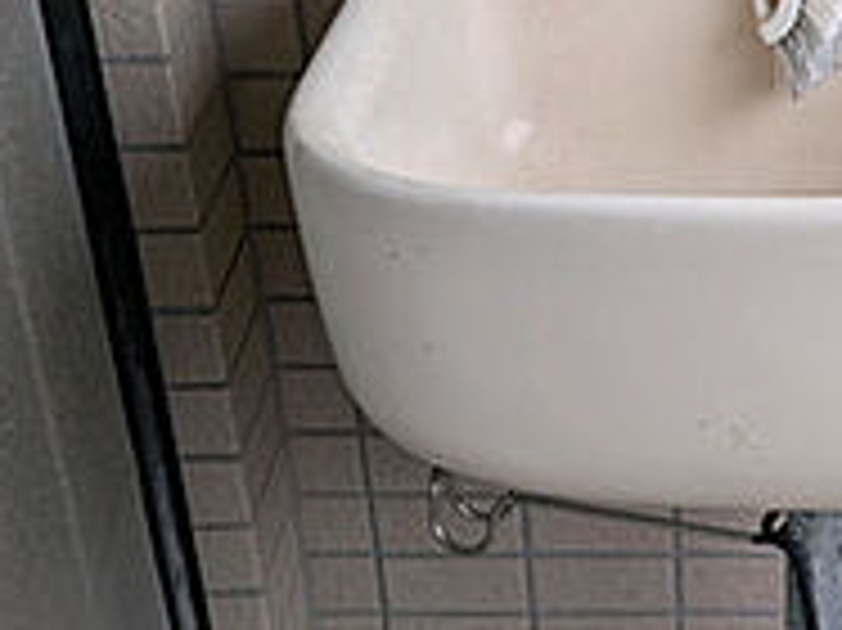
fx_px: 1872
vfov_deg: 19.1
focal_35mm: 77
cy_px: 238
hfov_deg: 24.1
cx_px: 860
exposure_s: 1/429
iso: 29
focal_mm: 4.53
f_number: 1.7
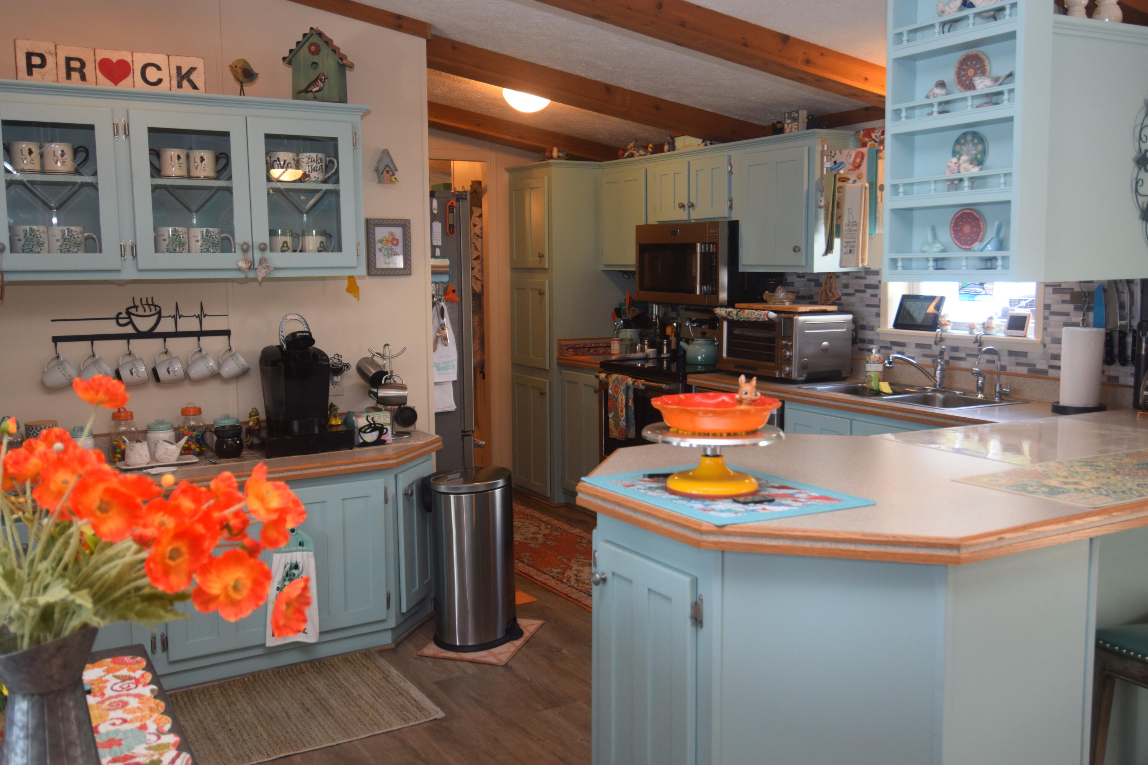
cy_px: 382
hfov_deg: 57.2
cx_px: 574
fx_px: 1052
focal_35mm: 33
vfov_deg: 40.0
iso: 800
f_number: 5
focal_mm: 22
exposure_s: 1/100
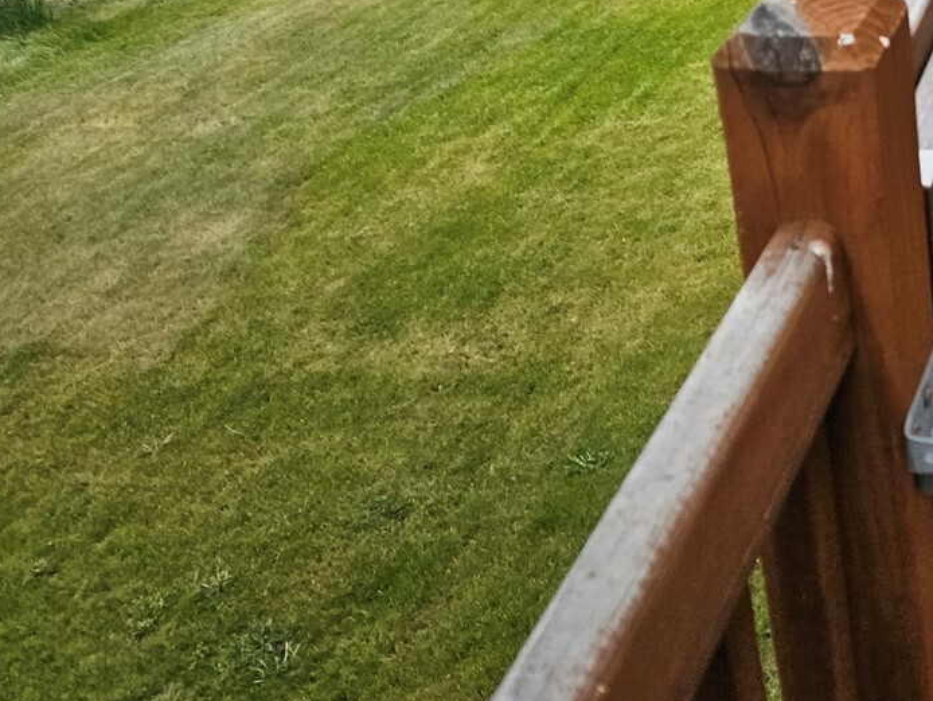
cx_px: 933
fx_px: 1429
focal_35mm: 53
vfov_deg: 26.2
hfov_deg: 33.1
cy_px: 7
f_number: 1.8
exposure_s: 1/1457
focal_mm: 5.4
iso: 32
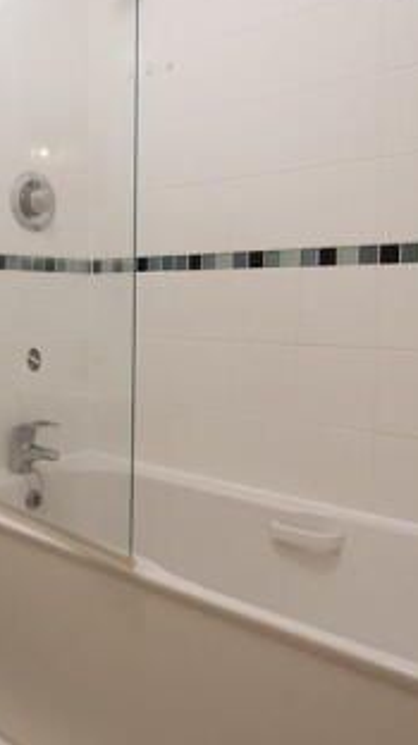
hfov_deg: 33.8
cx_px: 49
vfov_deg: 59.2
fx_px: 652
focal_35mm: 33
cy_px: 314
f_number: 3.5
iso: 1600
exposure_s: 1/60
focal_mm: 10
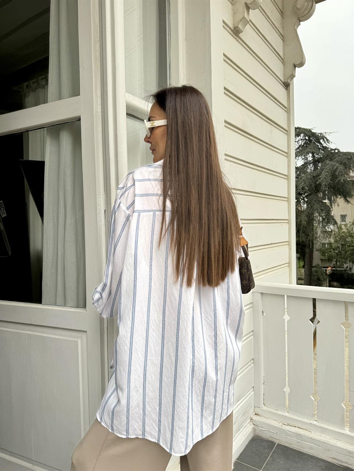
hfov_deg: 56.8
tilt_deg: -2.7
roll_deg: +0.7
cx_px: 177
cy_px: 236
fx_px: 327
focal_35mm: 24
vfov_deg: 71.6
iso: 80
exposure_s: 1/567
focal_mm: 6.86
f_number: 1.78
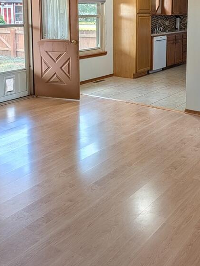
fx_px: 338
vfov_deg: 40.9
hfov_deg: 32.7
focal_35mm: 44
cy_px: 50
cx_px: 133
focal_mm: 6.9
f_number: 1.68
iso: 18
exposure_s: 1/214
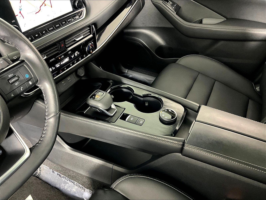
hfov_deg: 61.7
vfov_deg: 48.2
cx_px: 133
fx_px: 223
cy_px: 100
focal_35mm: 29
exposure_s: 1/31
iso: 320
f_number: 1.8
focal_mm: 3
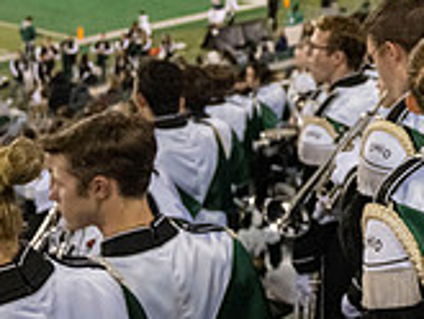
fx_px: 1201
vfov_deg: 14.7
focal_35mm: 98
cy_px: -42
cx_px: 681
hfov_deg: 17.5
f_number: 4
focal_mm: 29
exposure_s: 1/500
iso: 3200
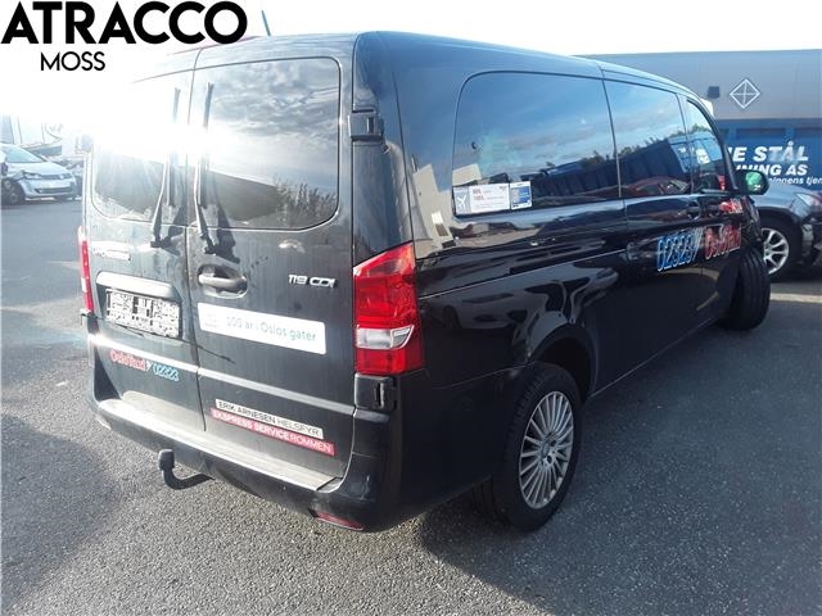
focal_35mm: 28
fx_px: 665
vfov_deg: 49.7
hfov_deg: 63.4
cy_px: 308
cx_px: 411
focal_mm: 2.91
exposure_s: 1/253
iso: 40
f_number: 1.9
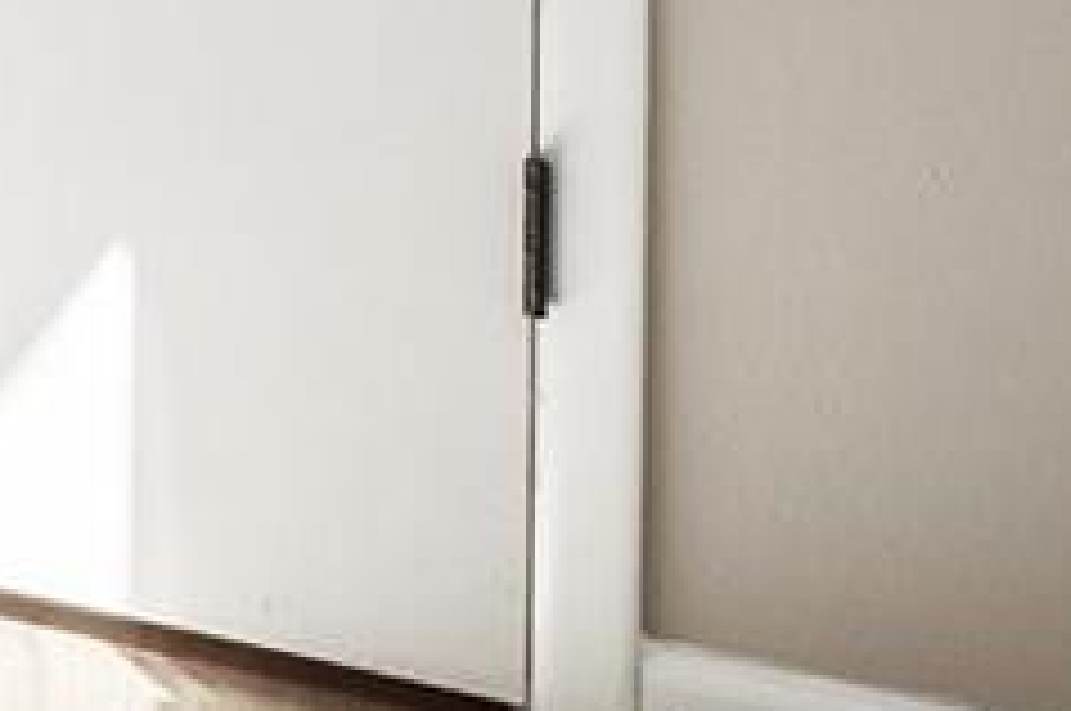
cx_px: -1818
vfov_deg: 11.4
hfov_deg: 12.7
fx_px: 3001
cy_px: -932
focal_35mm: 101
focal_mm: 10
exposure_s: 1/50
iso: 400
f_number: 8
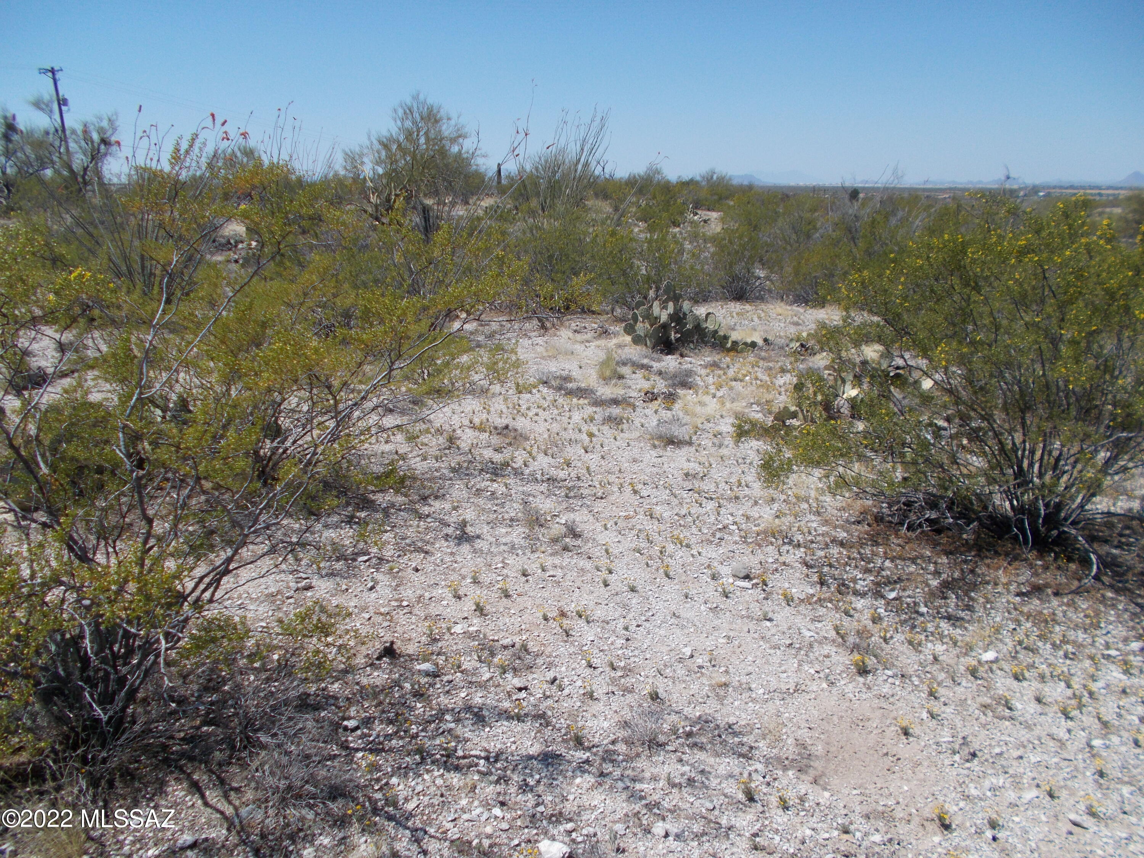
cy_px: 429
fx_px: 859
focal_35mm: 26
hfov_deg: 67.3
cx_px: 572
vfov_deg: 53.1
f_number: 8
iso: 80
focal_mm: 4.6
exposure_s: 1/250
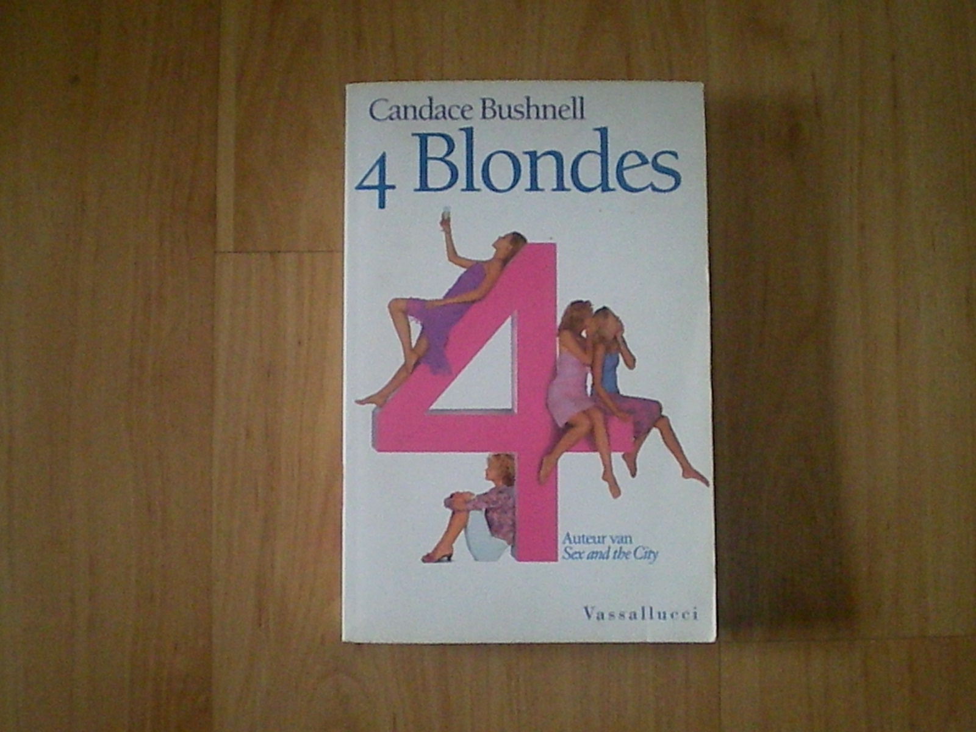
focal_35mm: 38
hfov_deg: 49.0
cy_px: 366
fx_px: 1071
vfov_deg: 37.7
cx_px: 488
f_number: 3.1
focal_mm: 6.3
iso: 1026
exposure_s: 1/100
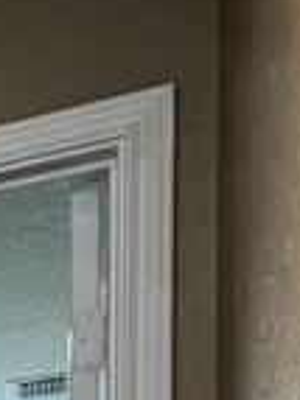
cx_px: -743
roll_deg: +0.3
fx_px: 1134
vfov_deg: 16.1
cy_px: 775
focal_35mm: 98
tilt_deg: -0.9
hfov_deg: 9.4
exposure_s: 1/60
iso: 640
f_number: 1.8
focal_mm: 1.57
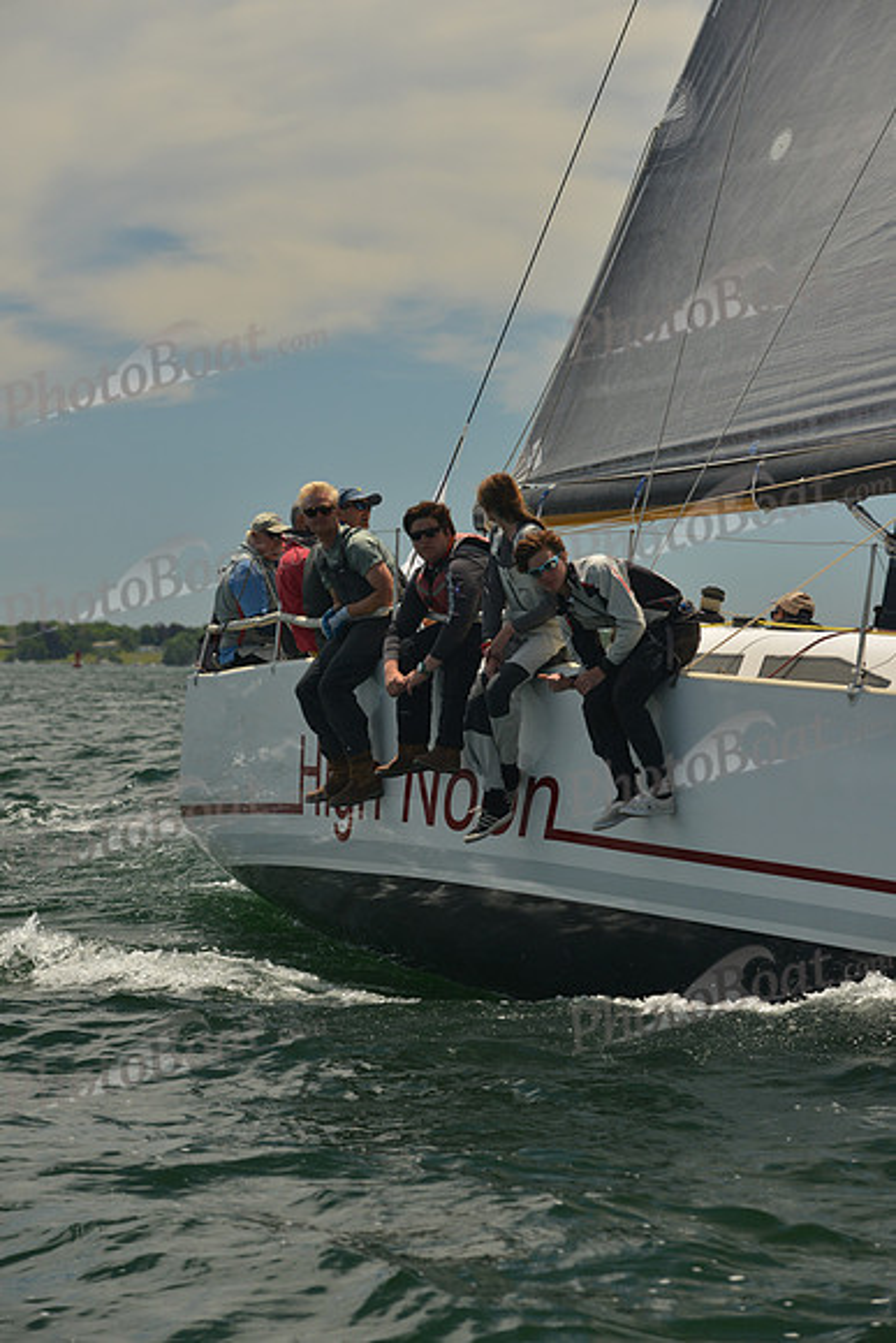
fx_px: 4552
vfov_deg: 16.8
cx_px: 448
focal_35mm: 122
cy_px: 672
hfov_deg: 11.2
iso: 400
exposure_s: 1/1000
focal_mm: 122
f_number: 6.3
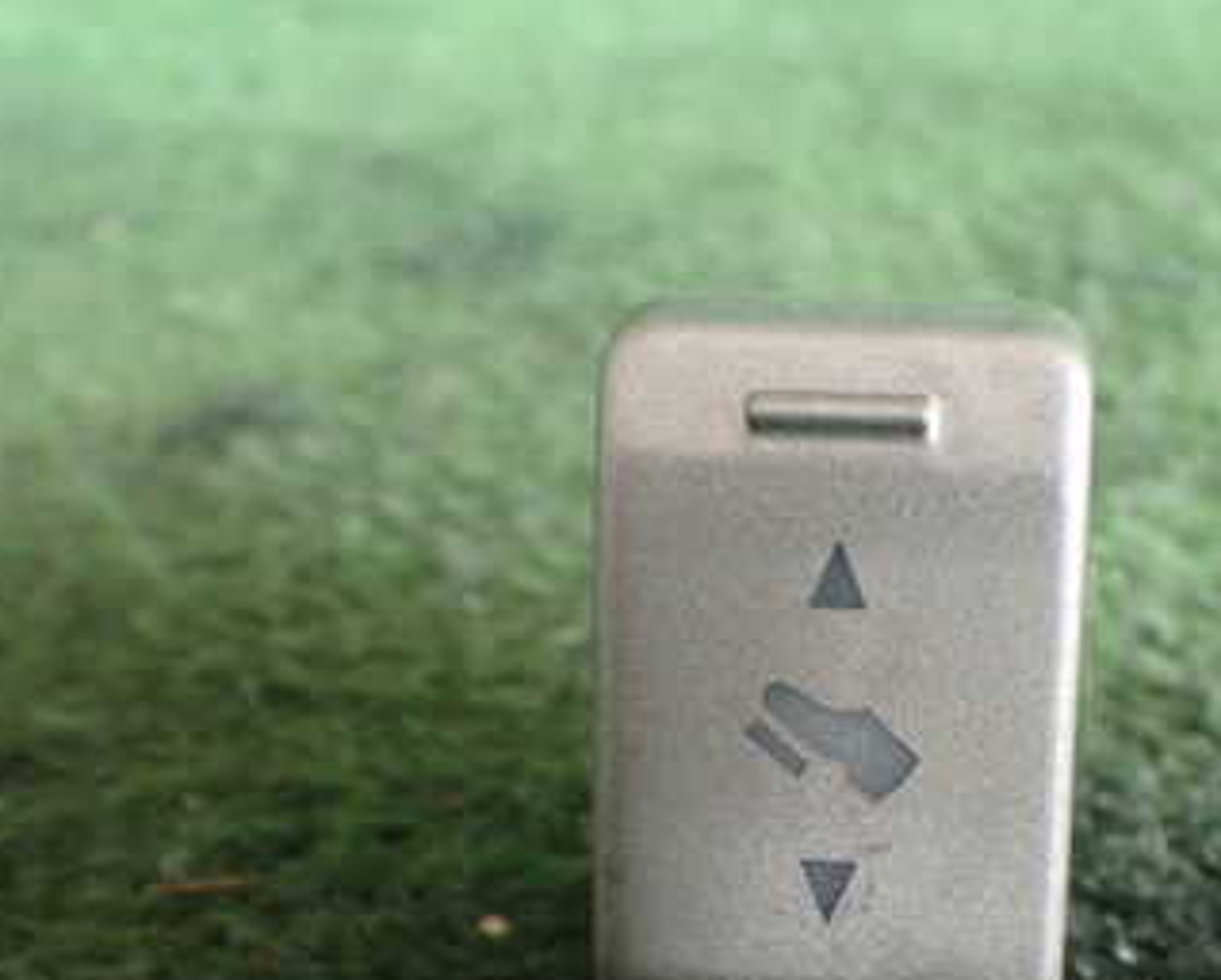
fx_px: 1990
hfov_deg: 33.8
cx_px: 815
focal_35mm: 55
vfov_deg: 27.5
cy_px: 674
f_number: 2.3
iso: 640
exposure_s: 1/125
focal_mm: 5.4
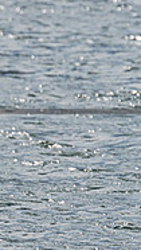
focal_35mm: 682
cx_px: -142
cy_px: 84
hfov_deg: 1.8
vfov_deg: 3.2
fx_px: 4521
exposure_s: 1/1000
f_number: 6.3
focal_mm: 170
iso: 100
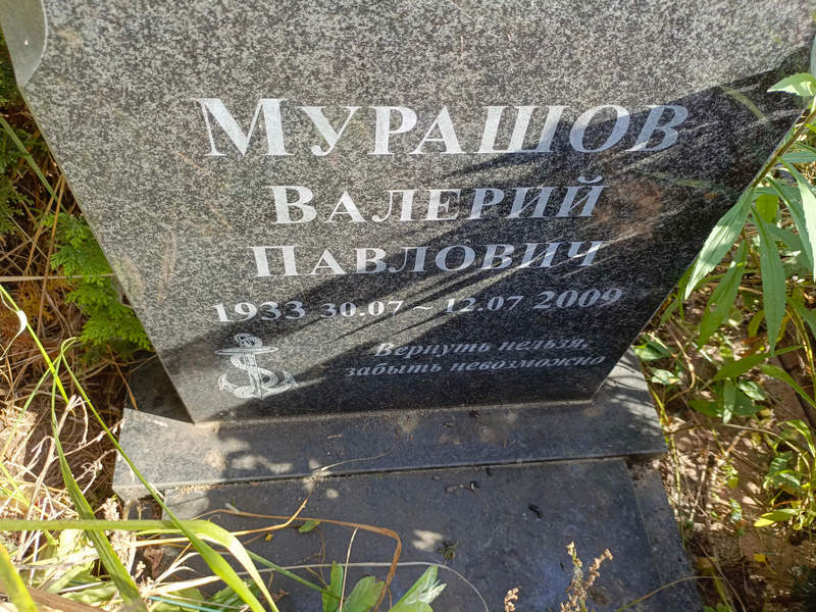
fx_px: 589
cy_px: 306
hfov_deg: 69.4
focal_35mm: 25
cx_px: 408
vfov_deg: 54.9
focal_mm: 4.76
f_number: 1.69
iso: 110
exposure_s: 1/134
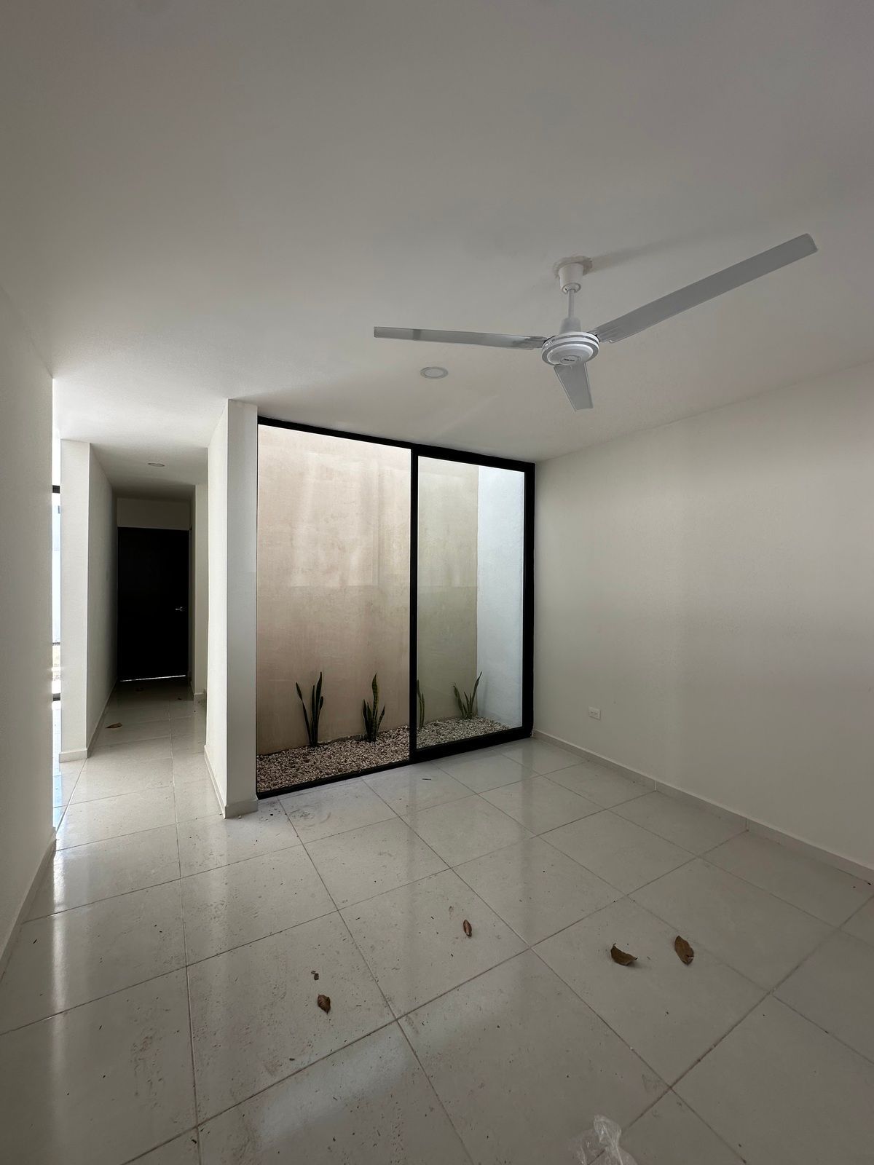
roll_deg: -0.9
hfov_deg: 85.7
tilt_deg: +0.6
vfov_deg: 102.1
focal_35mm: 14
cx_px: 437
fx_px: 471
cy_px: 582
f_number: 2.2
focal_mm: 2.22
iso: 40
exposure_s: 1/143
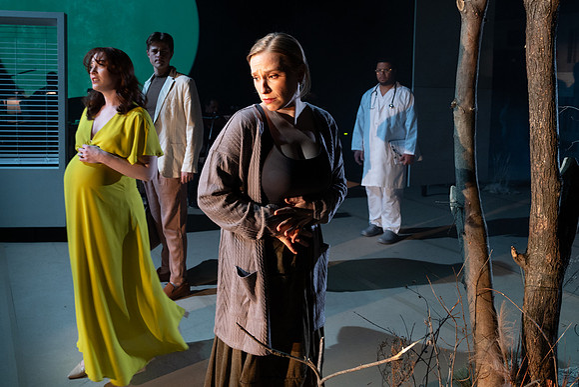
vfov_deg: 39.3
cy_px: 124
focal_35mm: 33
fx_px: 532
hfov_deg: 56.8
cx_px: 247
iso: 1000
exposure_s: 1/60
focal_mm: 24
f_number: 4
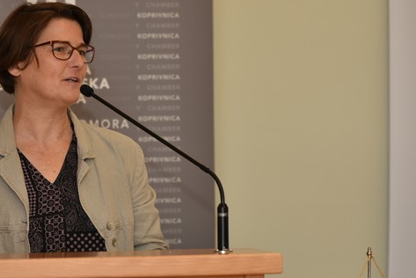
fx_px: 2405
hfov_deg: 9.9
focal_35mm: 208
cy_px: 134
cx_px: 149
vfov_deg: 6.6
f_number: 4
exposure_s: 1/60
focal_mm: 120
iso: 250
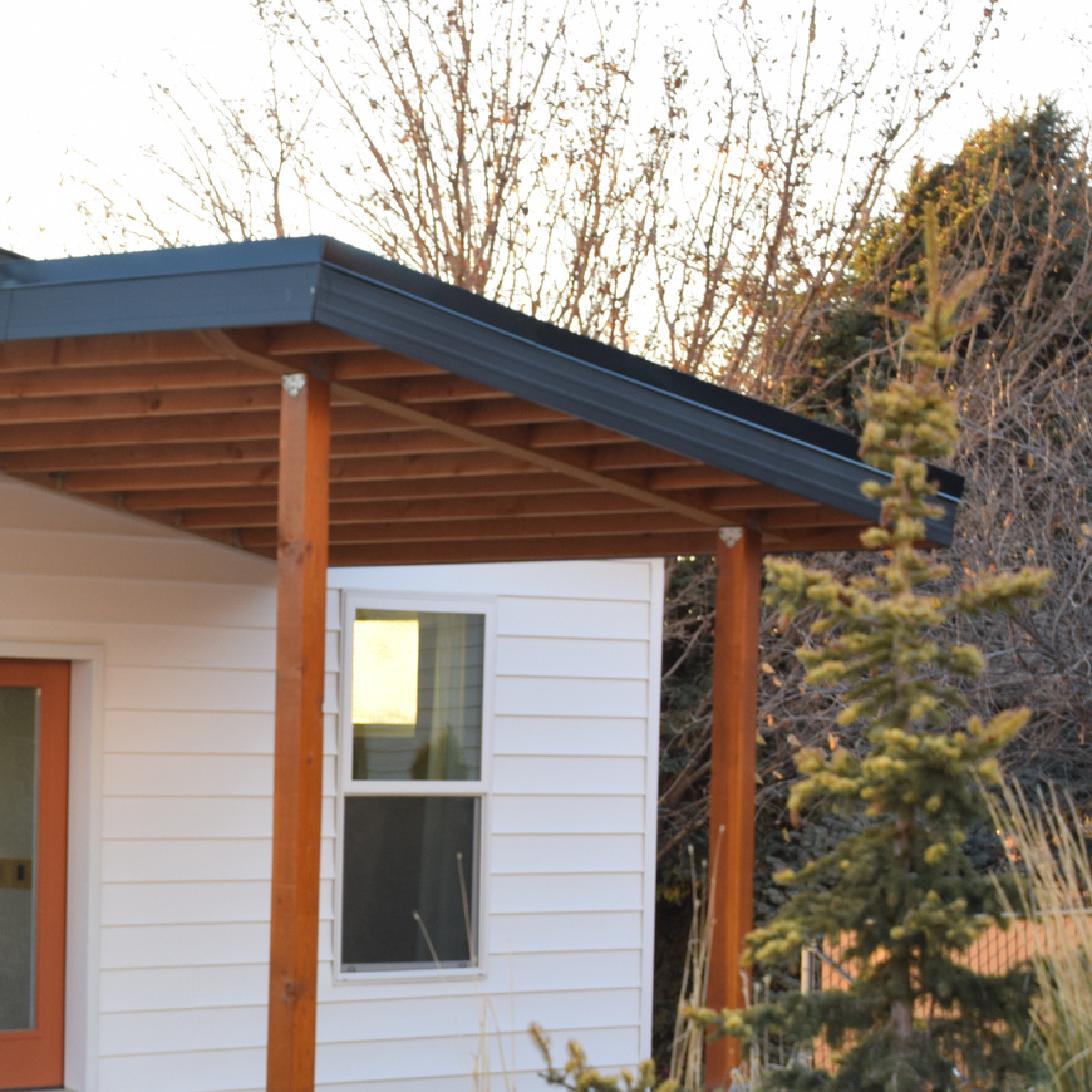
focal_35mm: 114
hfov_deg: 15.1
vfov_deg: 15.2
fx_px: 4069
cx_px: 49
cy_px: 800
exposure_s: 1/125
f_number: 5.6
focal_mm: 38
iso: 400
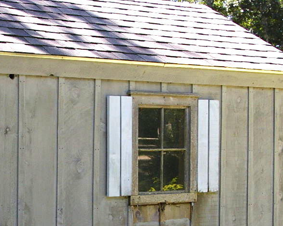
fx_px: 804
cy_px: 172
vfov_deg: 15.9
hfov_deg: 19.8
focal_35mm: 96
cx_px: 57
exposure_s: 1/250
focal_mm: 26
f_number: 8
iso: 800
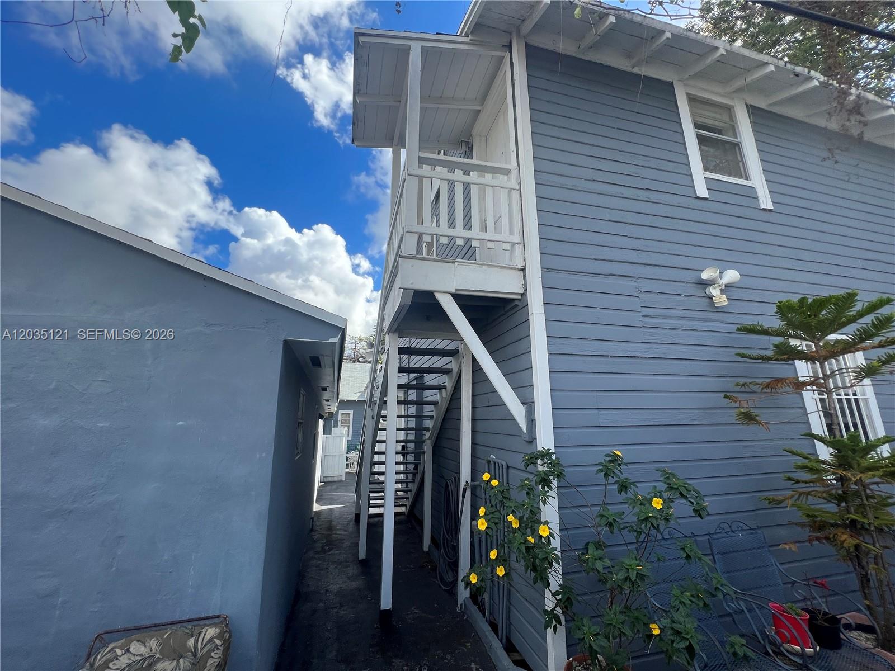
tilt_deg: +15.3
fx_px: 336
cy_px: 336
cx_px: 448
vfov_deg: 89.9
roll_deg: +1.9
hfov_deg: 106.2
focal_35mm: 13
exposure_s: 1/951
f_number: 1.8
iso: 32
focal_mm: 1.57
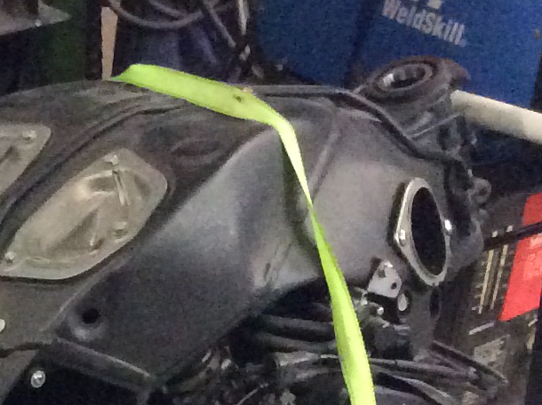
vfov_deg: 10.4
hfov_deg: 13.3
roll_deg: +7.0
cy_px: 657
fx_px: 2127
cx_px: -385
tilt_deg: -31.9
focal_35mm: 136
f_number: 2.4
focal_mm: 3.3
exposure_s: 1/17
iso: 500
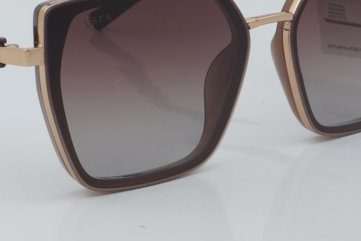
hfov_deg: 15.5
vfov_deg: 10.4
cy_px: 70
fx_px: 1324
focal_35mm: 132
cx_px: 133
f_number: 29
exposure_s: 1/4
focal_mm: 50
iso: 100
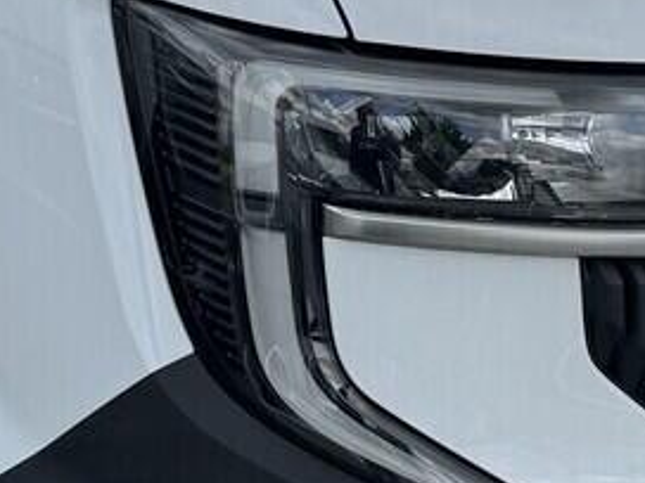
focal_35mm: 127
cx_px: 247
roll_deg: +0.0
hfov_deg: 15.5
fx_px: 2366
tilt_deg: -10.9
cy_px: 85
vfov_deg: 11.6
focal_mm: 6.76
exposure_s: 1/3096
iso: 80
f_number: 1.78
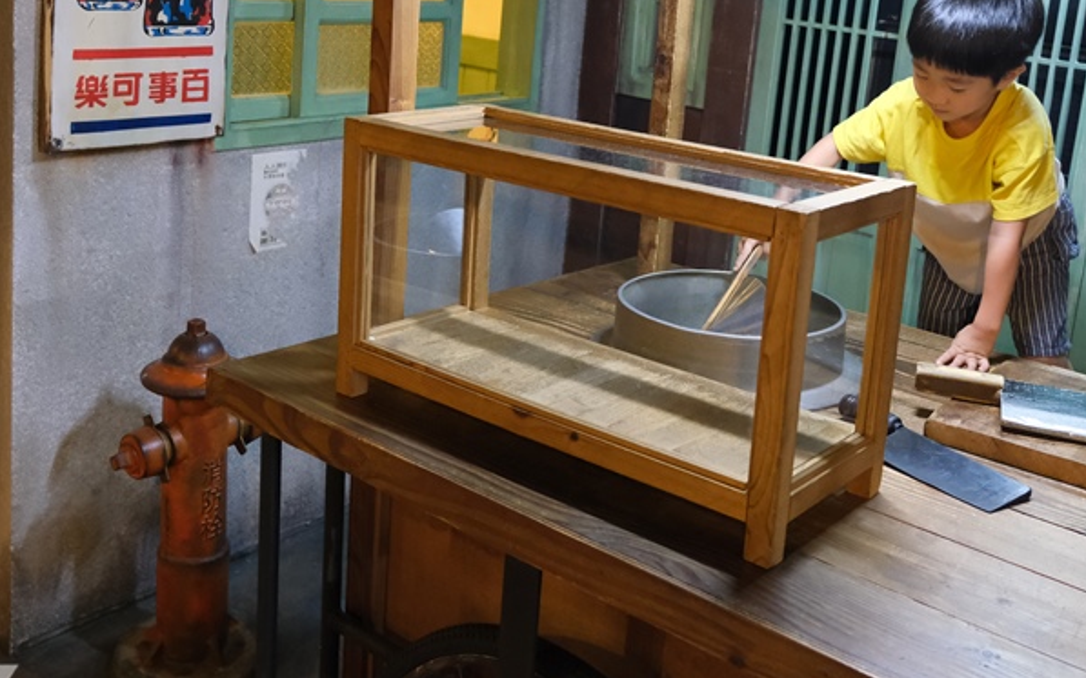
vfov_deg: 30.6
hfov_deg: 48.2
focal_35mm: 41
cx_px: 586
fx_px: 1213
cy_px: 152
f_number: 2.8
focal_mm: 16
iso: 3200
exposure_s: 1/70
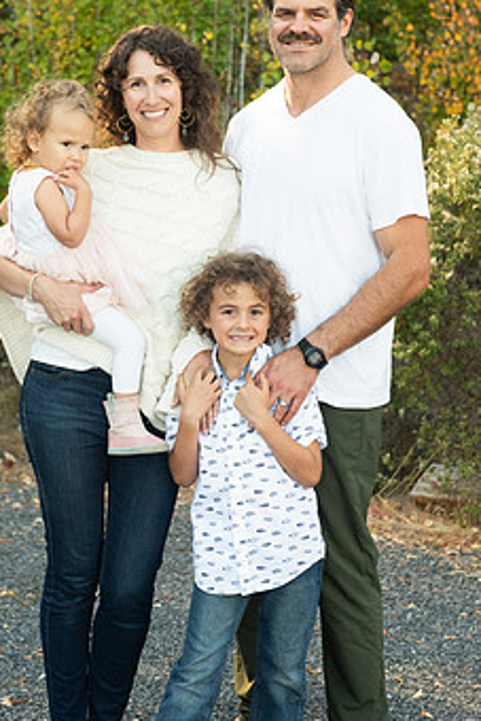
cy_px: 269
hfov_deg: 16.7
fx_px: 1642
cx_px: 195
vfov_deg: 24.7
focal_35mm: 82
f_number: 4.5
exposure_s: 1/320
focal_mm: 62
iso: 640
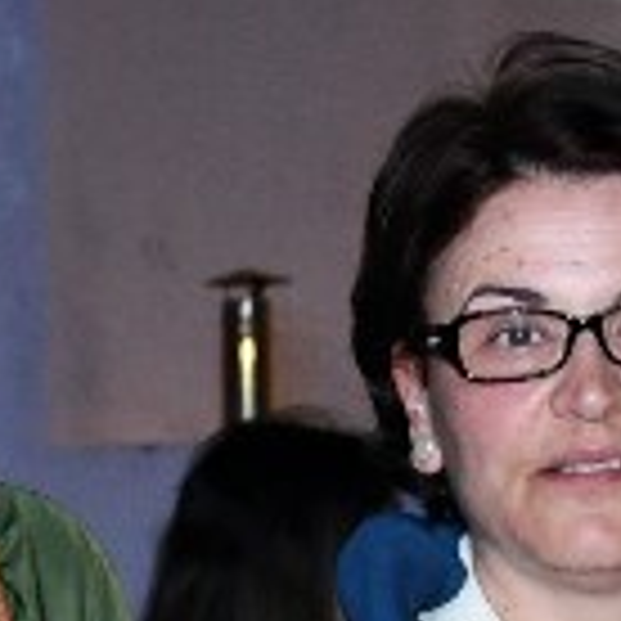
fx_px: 5379
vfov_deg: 6.5
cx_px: -94
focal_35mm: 265
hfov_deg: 6.6
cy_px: 1080
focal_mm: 28
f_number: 4
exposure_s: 1/60
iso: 1800
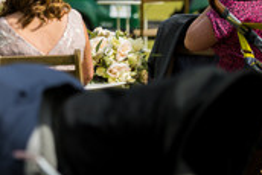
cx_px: -24
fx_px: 1865
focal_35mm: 256
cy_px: -16
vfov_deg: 5.4
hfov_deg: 8.0
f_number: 2.8
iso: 100
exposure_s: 1/1600
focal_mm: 110
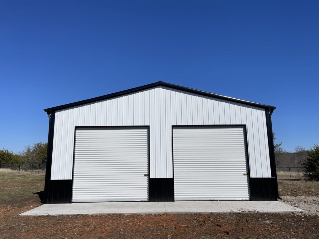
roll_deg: +0.5
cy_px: 120
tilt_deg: +9.4
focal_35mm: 26
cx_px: 160
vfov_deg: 53.1
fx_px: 240
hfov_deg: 67.3
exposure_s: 1/12048
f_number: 1.6
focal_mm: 5.1
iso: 32
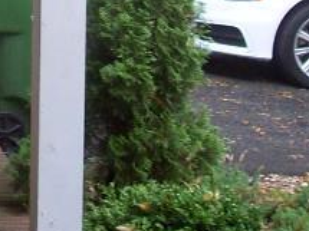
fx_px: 1570
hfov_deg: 11.1
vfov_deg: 8.2
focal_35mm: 176
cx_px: -50
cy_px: -151
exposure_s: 1/114
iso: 80
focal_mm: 6.2
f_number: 2.8
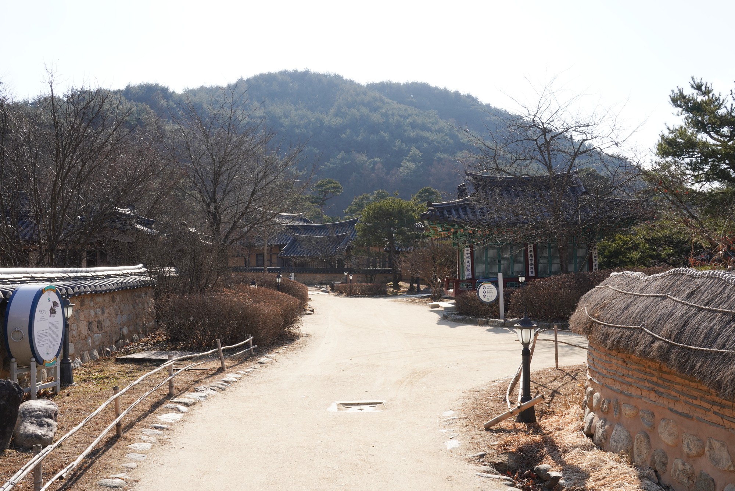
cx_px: 368
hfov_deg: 50.7
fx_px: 776
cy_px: 246
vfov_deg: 35.1
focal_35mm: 38
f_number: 22
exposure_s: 1/100
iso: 400
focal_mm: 38
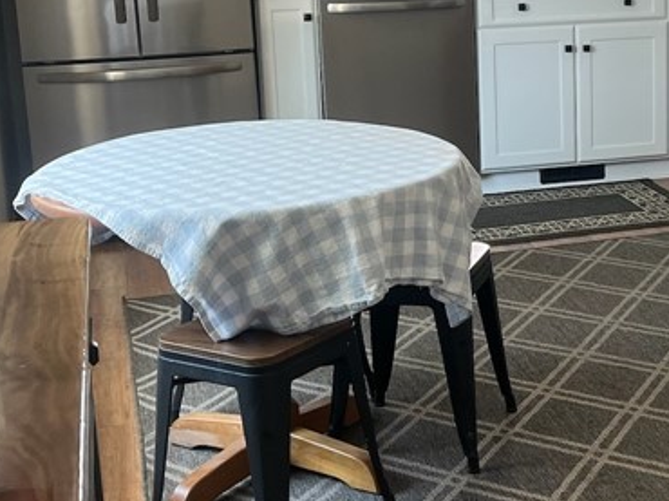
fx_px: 1391
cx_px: 626
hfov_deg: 26.0
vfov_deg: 20.3
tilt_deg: -13.2
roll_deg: -0.2
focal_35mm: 72
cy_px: 139
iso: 80
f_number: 1.6
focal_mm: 5.1
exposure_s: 1/122
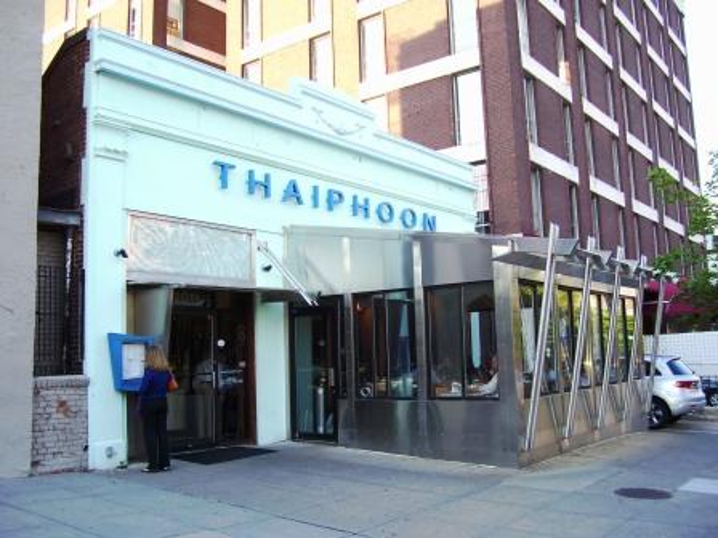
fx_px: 705
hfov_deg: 54.0
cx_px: 359
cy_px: 269
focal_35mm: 34
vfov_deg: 41.8
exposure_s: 1/125
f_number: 2.7
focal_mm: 5.6
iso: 80
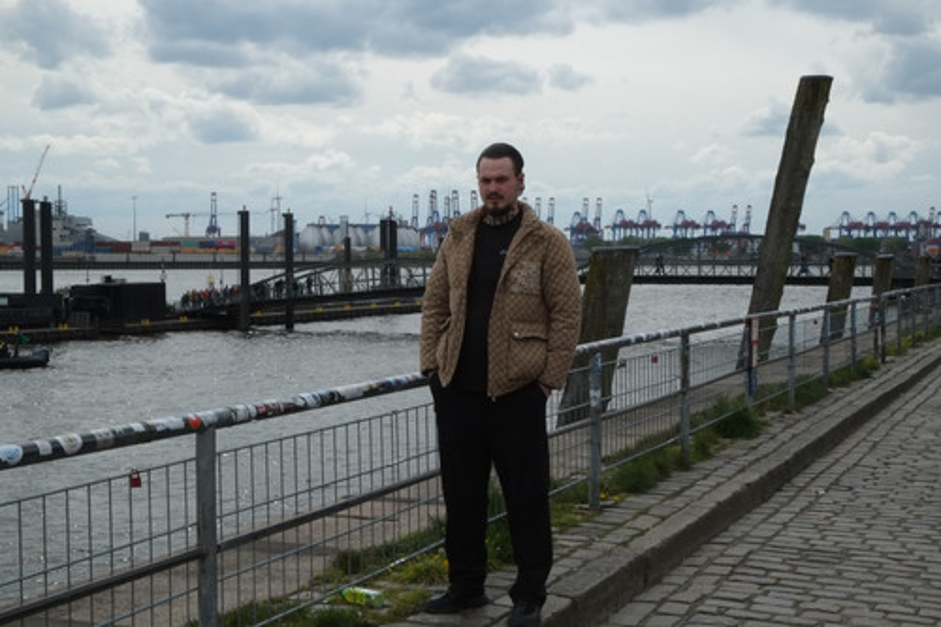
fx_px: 1542
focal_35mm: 59
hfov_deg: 33.9
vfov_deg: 23.0
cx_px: 470
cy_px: 314
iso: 1600
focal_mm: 39
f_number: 22
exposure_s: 1/480
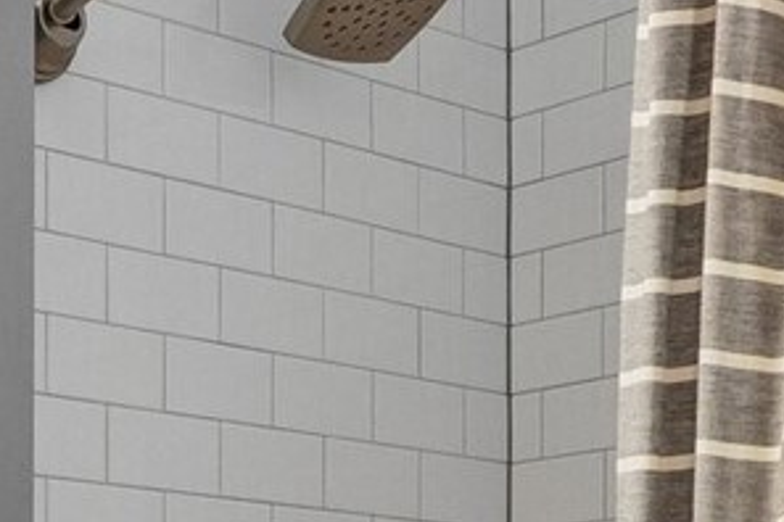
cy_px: 813
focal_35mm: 97
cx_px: -255
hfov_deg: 19.3
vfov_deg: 13.2
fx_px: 2112
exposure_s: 1/30
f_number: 8
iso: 1000
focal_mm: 17
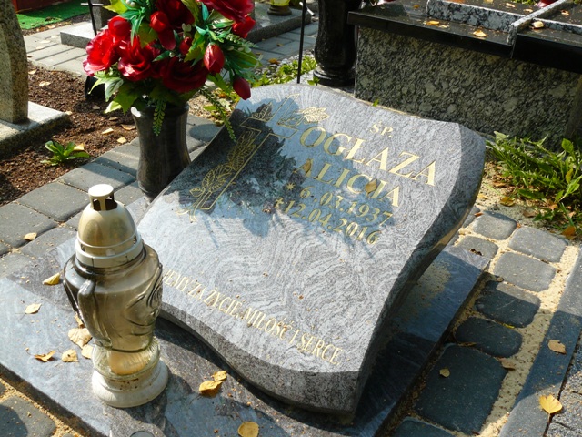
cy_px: 218
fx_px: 605
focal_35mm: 36
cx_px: 291
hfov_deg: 51.4
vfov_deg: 39.7
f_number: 5.6
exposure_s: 1/250
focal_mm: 6
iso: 100
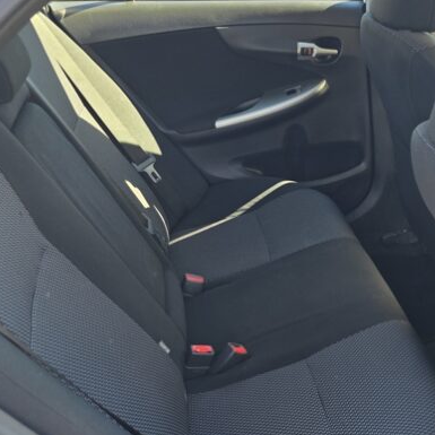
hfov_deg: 38.4
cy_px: 318
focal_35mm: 42
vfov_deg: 39.1
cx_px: 353
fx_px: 597
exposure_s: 1/180
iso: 64
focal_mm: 6.3
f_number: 1.7
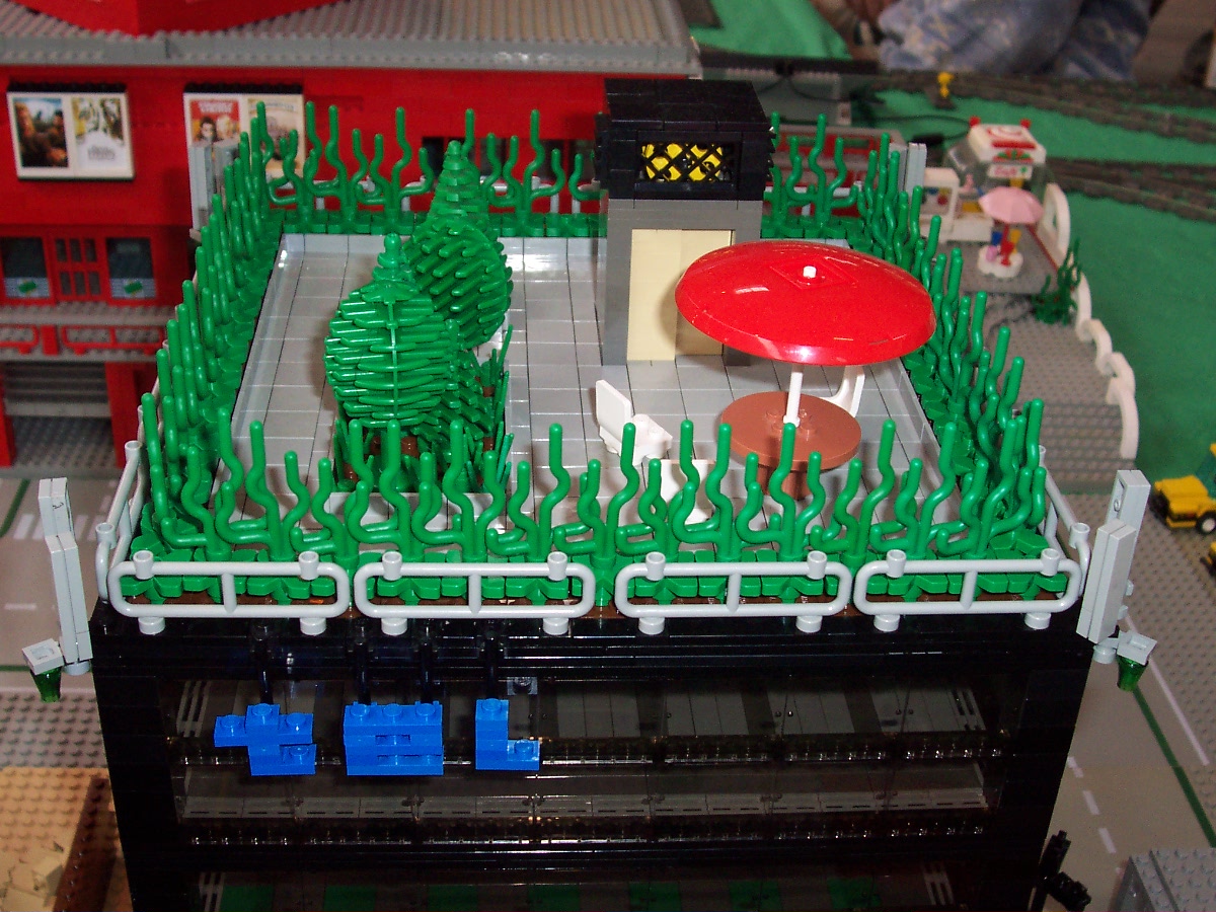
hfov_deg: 41.2
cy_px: 456
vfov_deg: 31.5
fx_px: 1616
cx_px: 608
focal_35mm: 46
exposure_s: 1/60
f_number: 3
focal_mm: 7
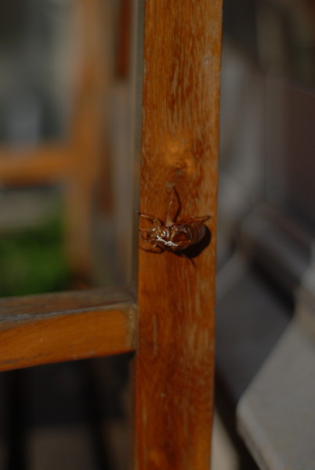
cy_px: 235
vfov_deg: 27.0
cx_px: 158
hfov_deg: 18.2
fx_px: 981
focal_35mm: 75
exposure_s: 1/2000
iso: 100
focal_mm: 50
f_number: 2
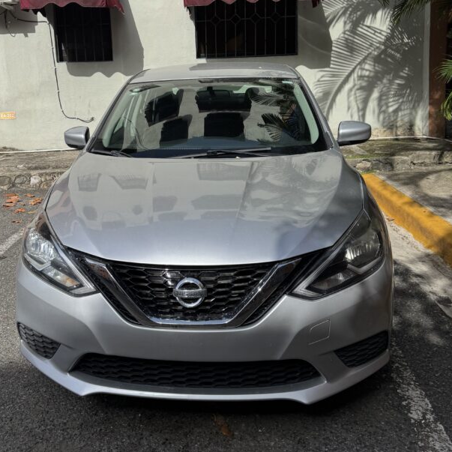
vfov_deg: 45.6
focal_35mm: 36
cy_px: 168
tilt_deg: -9.7
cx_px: 187
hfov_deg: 45.9
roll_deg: +2.8
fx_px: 532
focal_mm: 6.76
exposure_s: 1/5348
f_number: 1.78
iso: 80
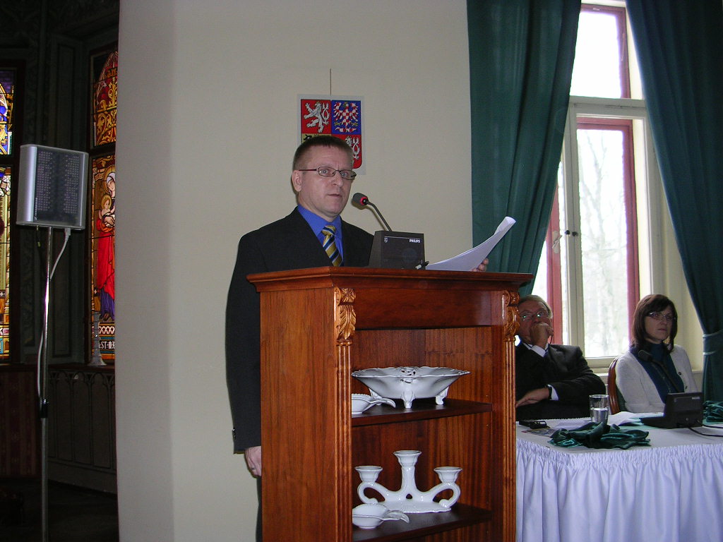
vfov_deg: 37.7
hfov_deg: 49.0
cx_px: 362
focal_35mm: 38
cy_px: 271
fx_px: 794
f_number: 2.8
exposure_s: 1/60.1
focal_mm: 5.8
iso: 63
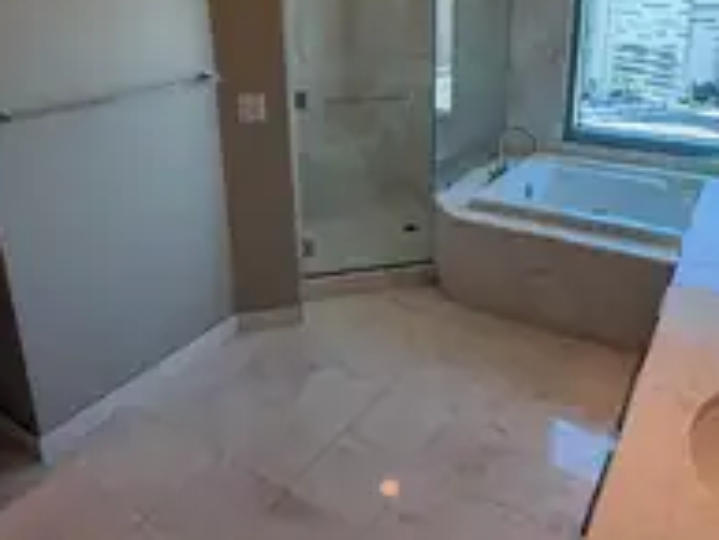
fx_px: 603
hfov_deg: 61.6
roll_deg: +1.4
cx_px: 384
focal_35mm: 29
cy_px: 160
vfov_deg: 47.1
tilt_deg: -15.9
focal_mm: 2.22
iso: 64
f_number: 2.2
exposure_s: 1/120
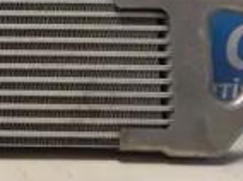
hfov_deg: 16.8
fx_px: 729
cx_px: -140
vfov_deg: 13.8
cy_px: -38
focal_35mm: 104
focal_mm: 4
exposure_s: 1/100
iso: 400
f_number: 3
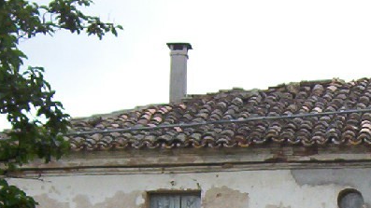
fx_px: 1151
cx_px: 363
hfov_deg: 17.9
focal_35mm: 117
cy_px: 233
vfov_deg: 10.2
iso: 100
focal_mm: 5.54
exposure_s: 1/462
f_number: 2.76
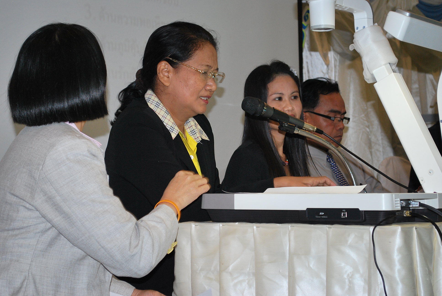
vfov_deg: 16.6
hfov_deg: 24.6
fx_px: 1014
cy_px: 148
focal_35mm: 82
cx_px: 221
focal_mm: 55
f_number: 5.6
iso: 400
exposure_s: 1/40
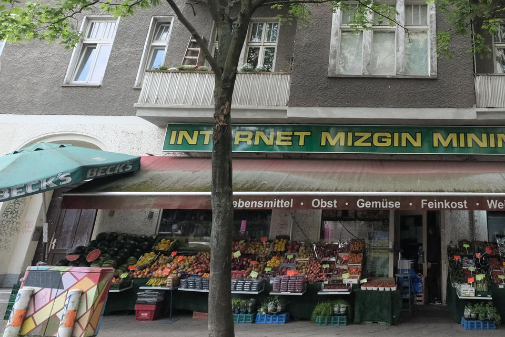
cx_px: 393
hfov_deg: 58.0
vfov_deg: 41.5
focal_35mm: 30
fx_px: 421
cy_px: 62
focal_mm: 10
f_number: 4
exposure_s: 1/1900
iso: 2500
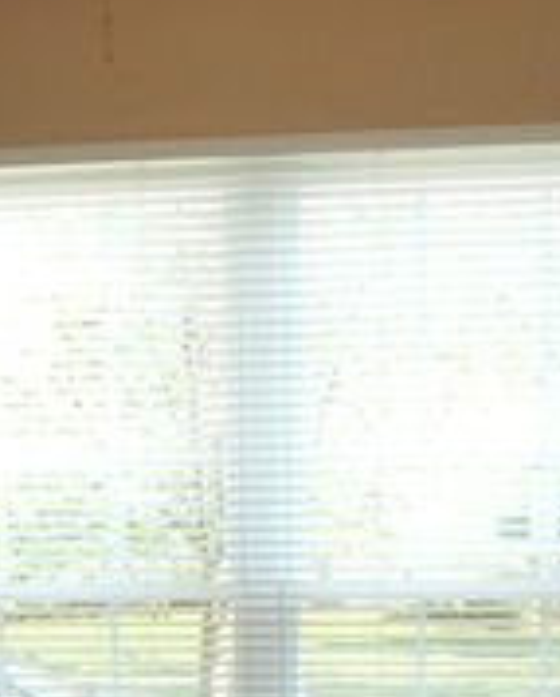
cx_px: 208
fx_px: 1591
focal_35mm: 77
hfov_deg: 19.9
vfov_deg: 23.3
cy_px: 752
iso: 125
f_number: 3
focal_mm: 4
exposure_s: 1/80
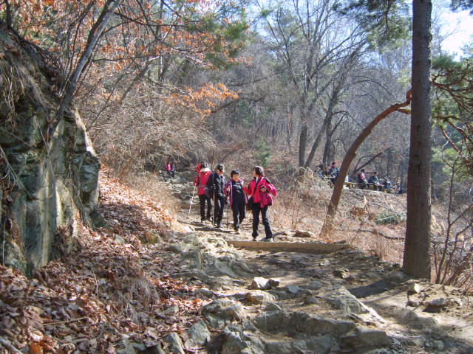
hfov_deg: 52.6
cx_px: 236
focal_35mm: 35
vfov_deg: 40.7
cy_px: 177
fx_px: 478
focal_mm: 7.4
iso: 50
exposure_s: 1/180
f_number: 2.8
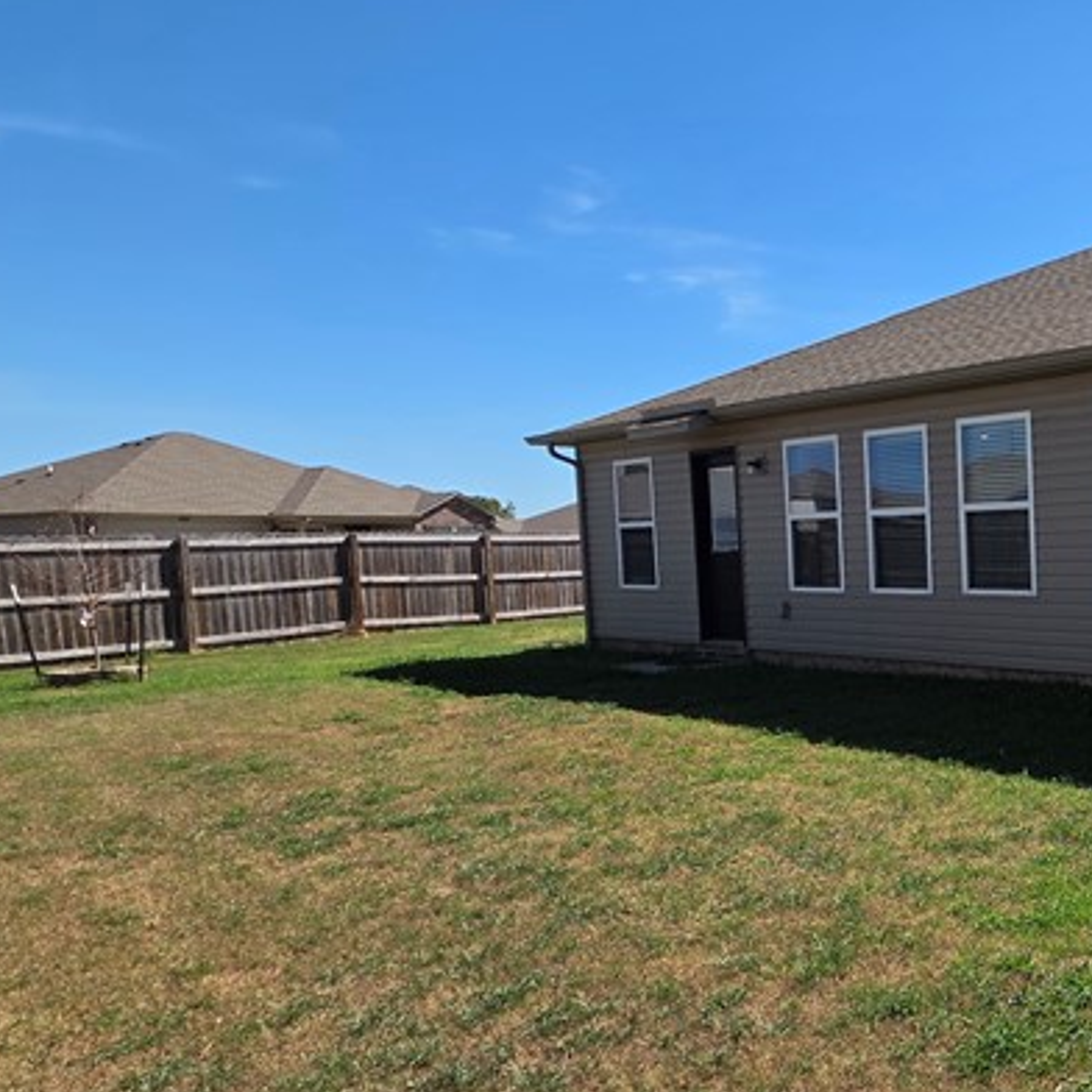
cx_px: 1167
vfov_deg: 53.7
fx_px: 1071
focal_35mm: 30
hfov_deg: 43.5
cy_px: 652
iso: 40
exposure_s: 1/2180
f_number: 1.9
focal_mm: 2.2
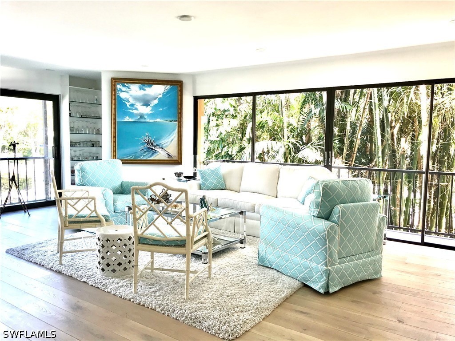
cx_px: 228
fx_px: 368
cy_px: 170
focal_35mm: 28
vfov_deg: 49.7
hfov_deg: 63.4
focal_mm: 3.99
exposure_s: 1/60
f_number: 1.8
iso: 25
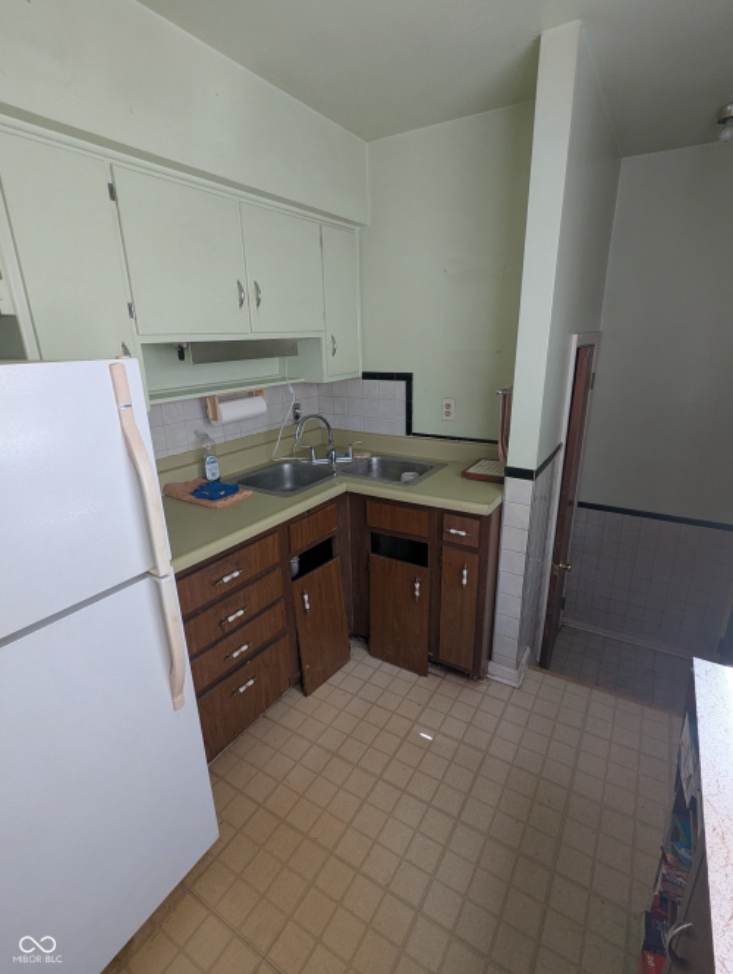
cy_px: 487
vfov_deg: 94.4
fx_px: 451
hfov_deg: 78.2
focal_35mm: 16
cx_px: 366
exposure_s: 1/82.6
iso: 64
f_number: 2.2
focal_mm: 2.35
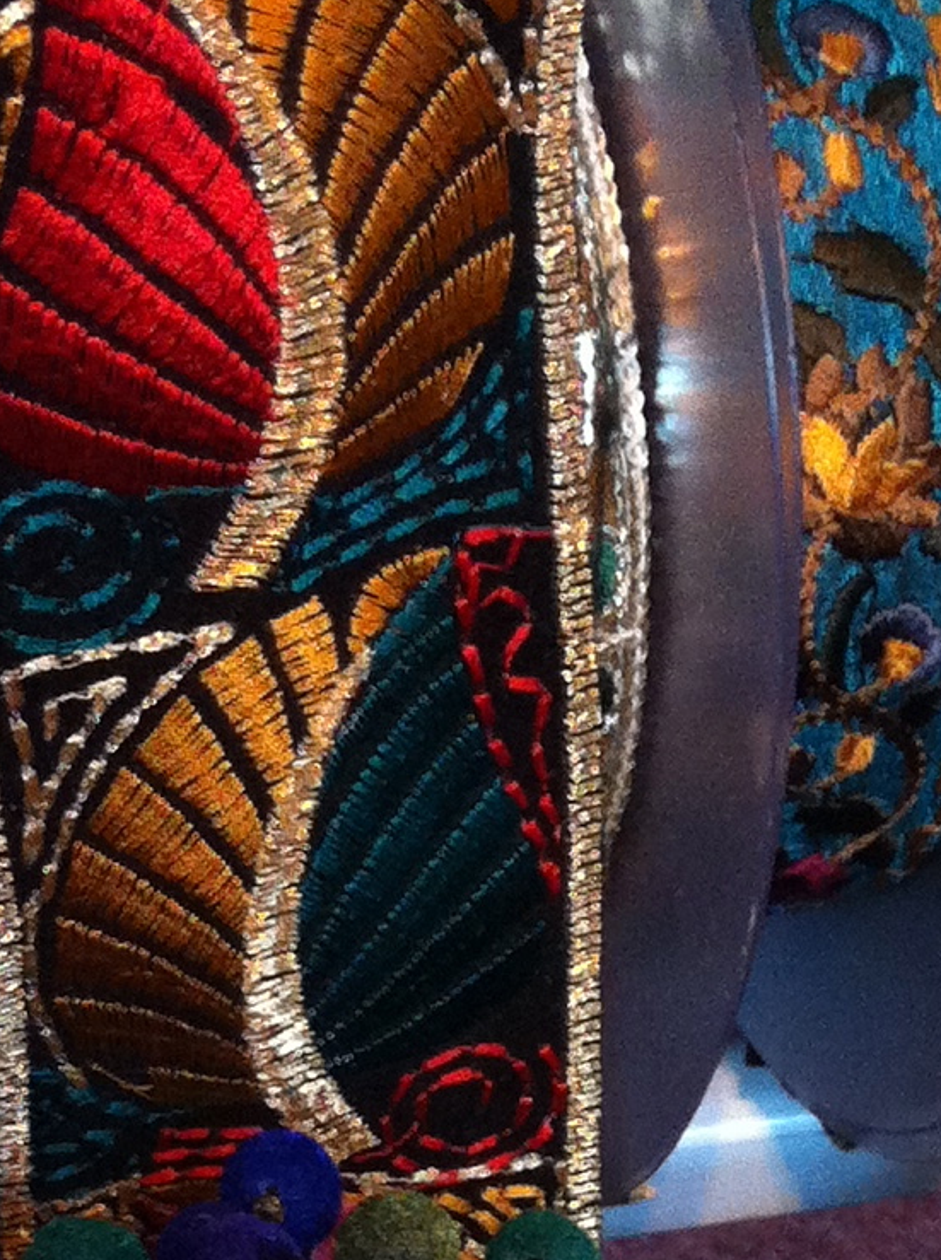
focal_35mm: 123
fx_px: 4471
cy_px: 2190
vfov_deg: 14.3
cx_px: 1076
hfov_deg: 11.8
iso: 200
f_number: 2.8
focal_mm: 3.85
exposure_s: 1/17
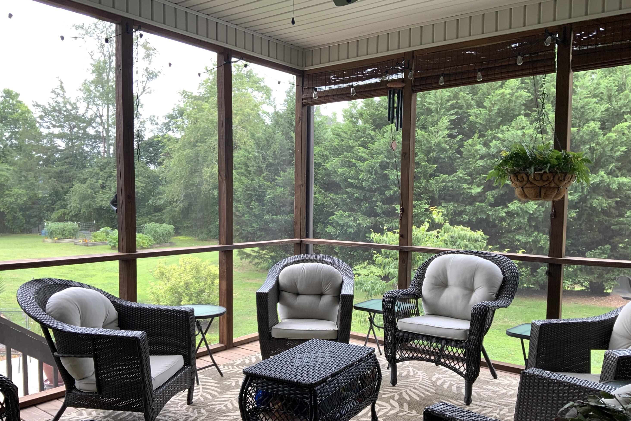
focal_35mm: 31
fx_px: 543
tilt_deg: -3.9
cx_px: 310
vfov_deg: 42.2
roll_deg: -1.5
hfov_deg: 60.3
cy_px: 237
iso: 20
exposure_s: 1/120
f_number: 1.8
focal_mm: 3
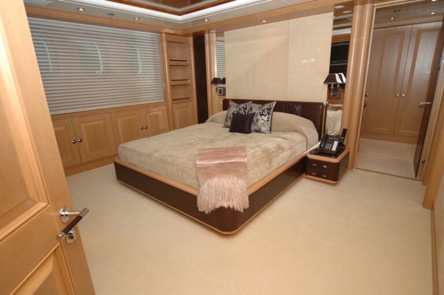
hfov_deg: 90.1
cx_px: 222
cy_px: 148
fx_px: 222
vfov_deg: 67.2
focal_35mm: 18
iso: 200
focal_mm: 12
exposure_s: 1/60
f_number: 4.5
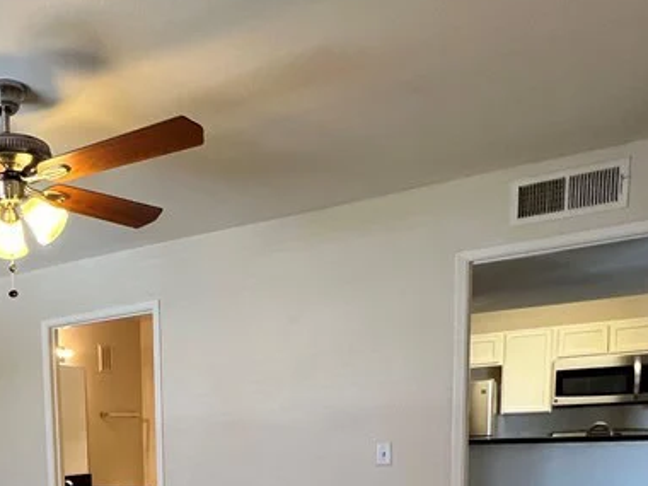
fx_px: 655
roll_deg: +2.8
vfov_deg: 35.5
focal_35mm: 35
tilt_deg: -5.6
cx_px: 38
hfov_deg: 46.3
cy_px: 520
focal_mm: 1.57
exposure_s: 1/120
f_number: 1.8
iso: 250
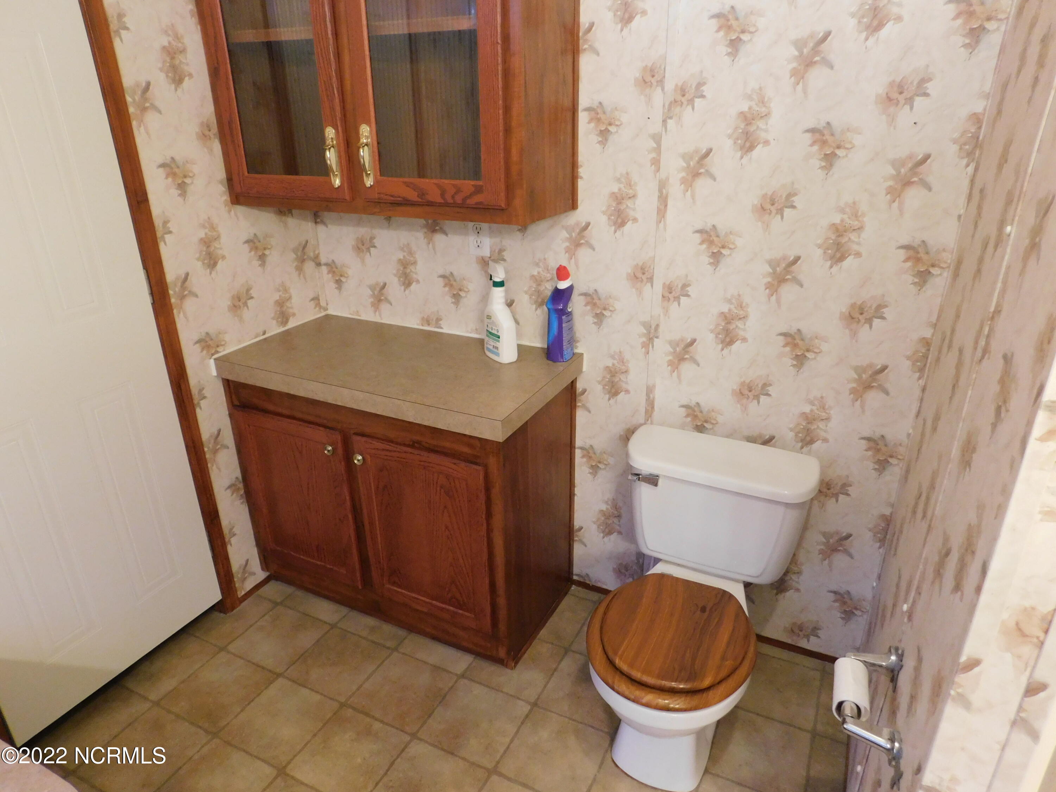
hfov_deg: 73.9
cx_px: 528
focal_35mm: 23
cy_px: 396
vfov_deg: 58.9
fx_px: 702
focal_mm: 4
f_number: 3
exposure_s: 1/25
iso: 400
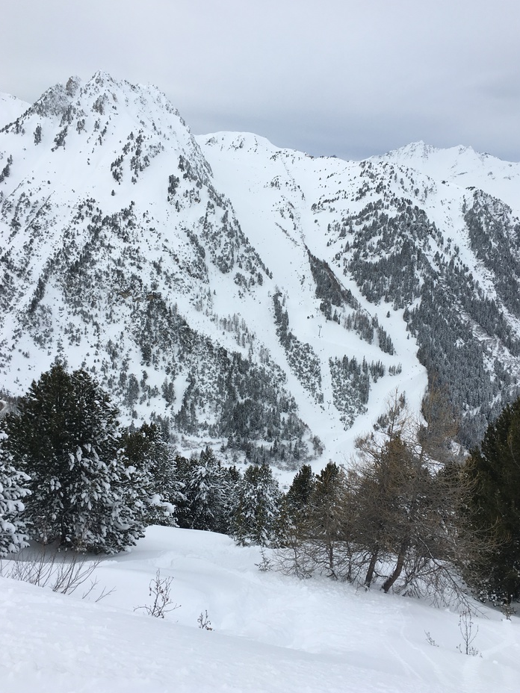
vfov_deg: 56.8
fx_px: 641
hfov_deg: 44.2
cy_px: 341
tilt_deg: -14.9
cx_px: 266
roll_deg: -5.0
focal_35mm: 32
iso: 25
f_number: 2.2
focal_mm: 4.15
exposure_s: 1/2137
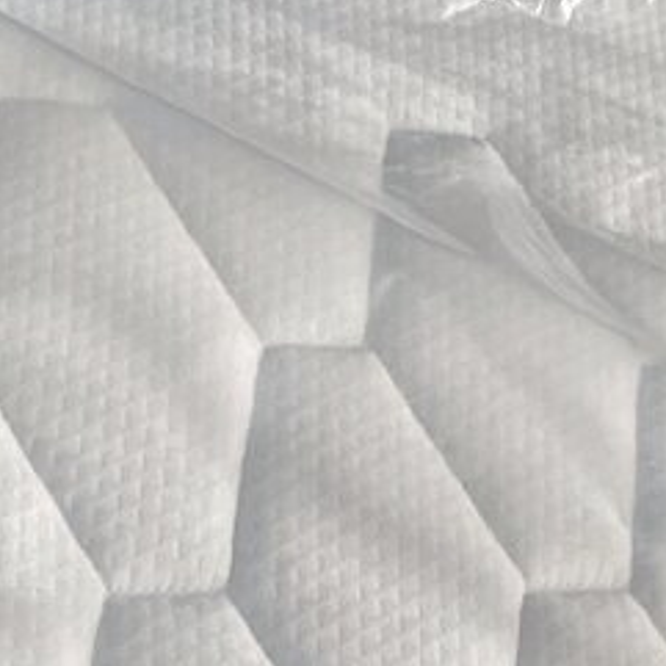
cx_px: 959
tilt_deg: -22.3
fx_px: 4158
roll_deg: -37.0
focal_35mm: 191
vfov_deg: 8.0
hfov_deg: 9.0
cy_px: -1230
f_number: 1.6
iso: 80
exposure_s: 1/121
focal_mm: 5.1
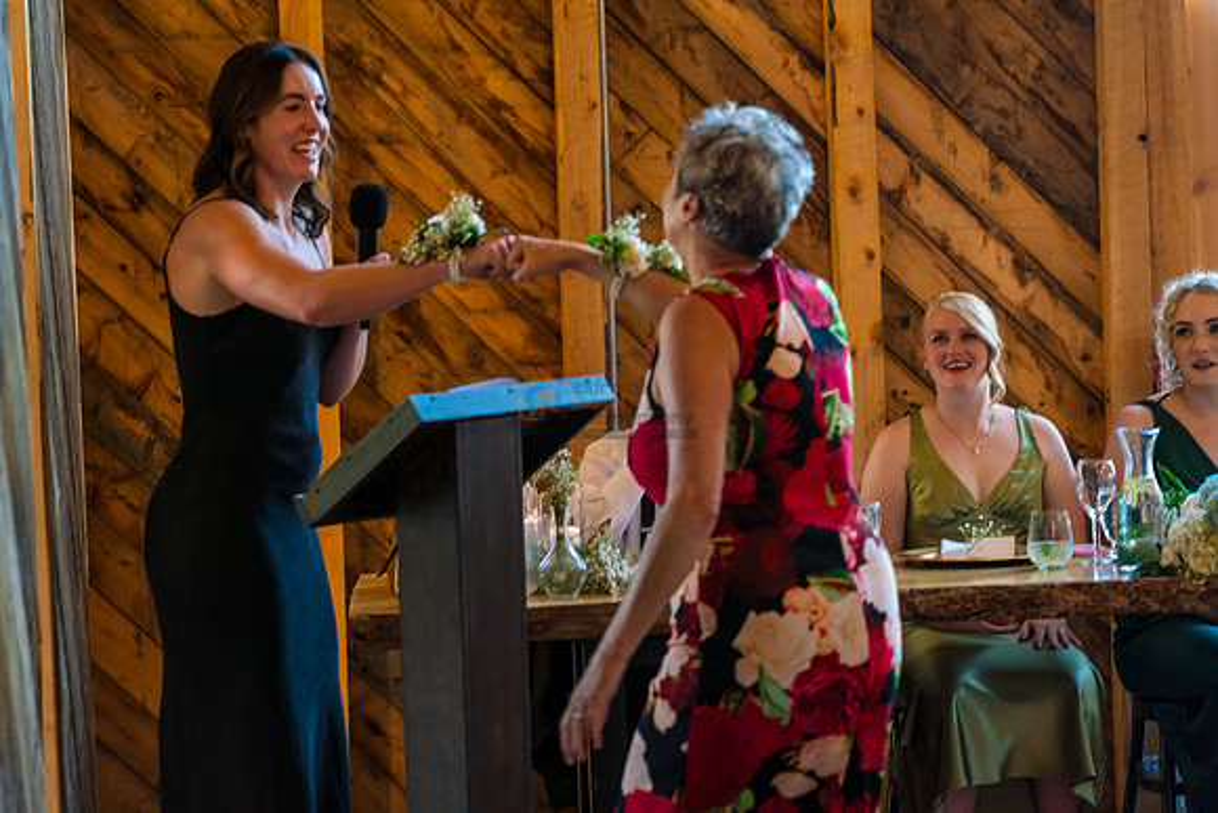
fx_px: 3722
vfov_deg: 12.5
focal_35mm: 110
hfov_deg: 18.6
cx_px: 609
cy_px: 406
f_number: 5
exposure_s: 1/250
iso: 1000
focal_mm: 110
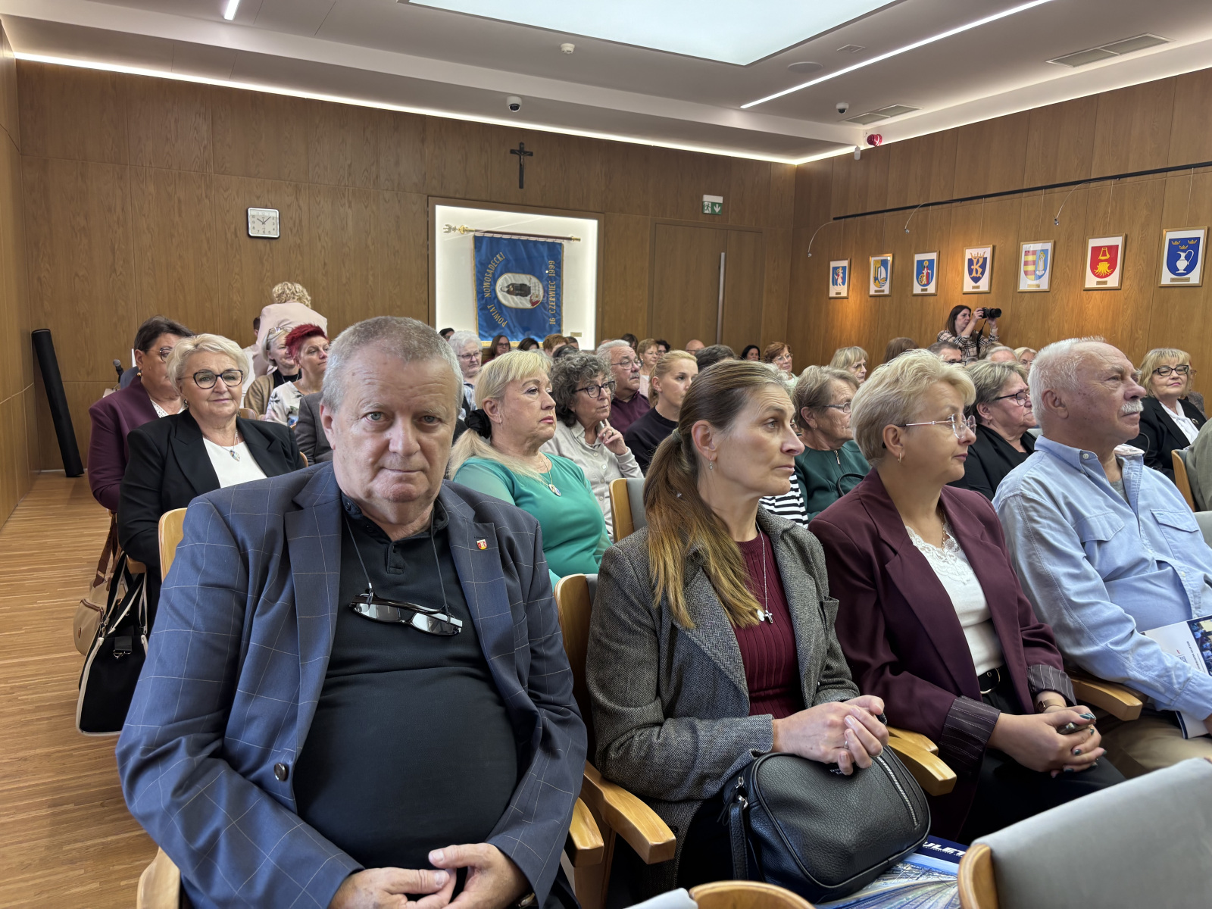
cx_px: 606
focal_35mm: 26
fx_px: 910
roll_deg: -1.3
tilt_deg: -8.8
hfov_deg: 67.3
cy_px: 454
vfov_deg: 53.1
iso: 100
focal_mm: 5.96
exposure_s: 1/61
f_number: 1.6
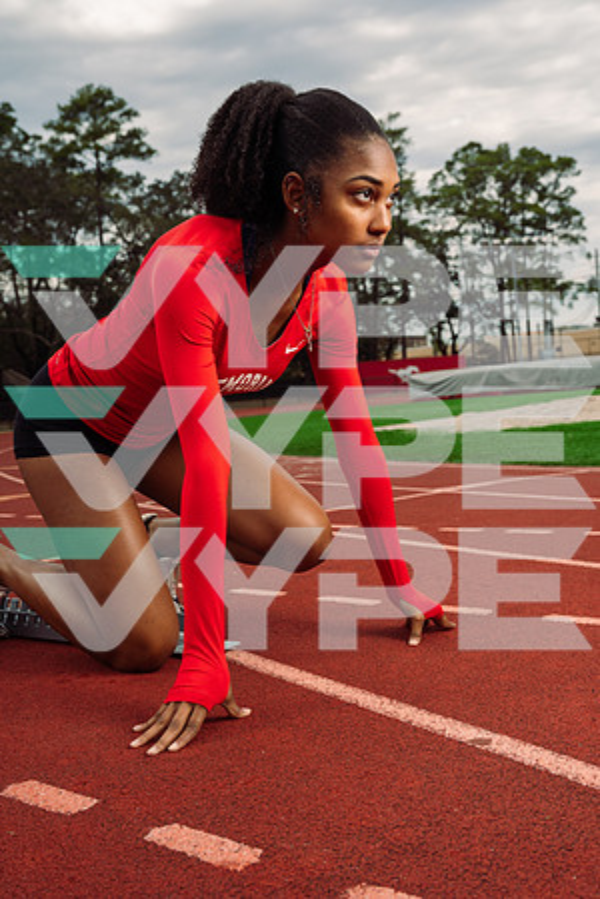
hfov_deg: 33.4
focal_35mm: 40
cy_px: 450
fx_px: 1000
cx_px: 300
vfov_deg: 48.5
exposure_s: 1/200
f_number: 7.1
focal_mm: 40
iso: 125
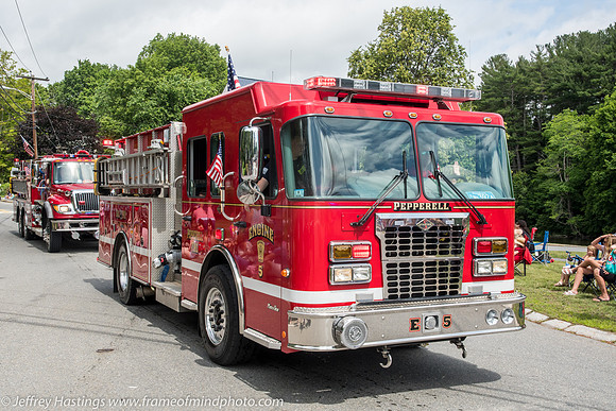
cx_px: 308
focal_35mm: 40
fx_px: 693
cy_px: 206
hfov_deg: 47.9
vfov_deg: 33.0
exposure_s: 1/200
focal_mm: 27
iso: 200
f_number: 13
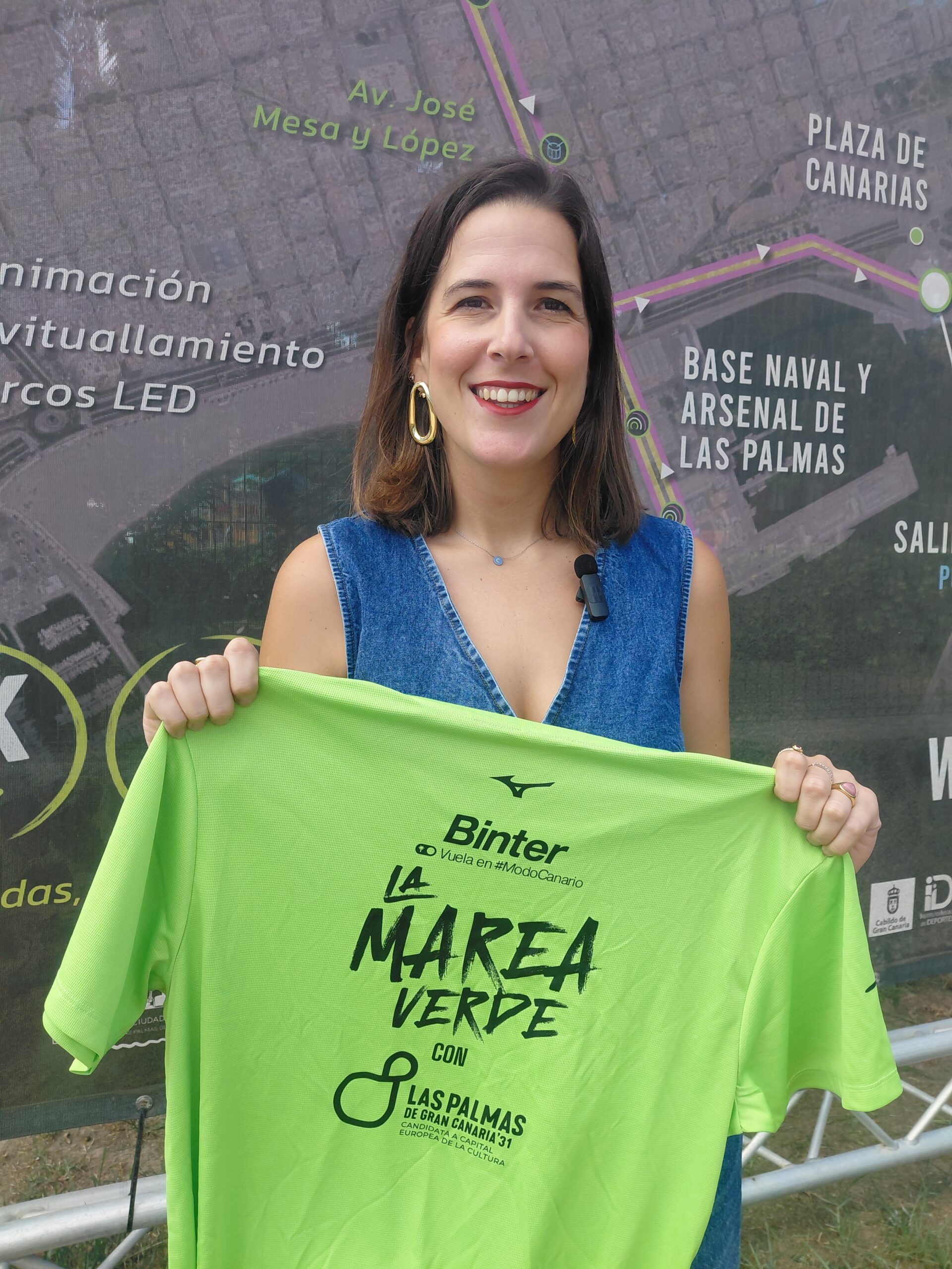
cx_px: 476
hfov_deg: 54.9
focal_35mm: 25
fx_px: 917
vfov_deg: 69.4
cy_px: 634
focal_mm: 4.69
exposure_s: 1/599
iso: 50
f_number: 1.8
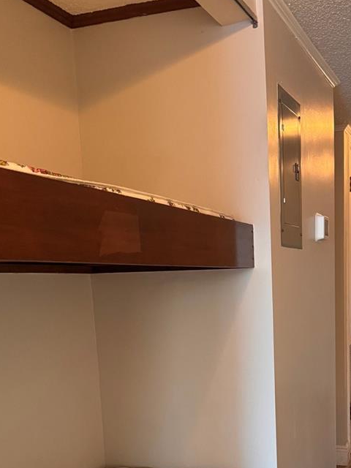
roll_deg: +2.3
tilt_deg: -8.9
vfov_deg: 40.4
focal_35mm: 45
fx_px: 608
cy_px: 374
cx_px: 267
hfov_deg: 31.6
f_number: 1.78
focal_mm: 6.76
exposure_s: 1/40
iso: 640
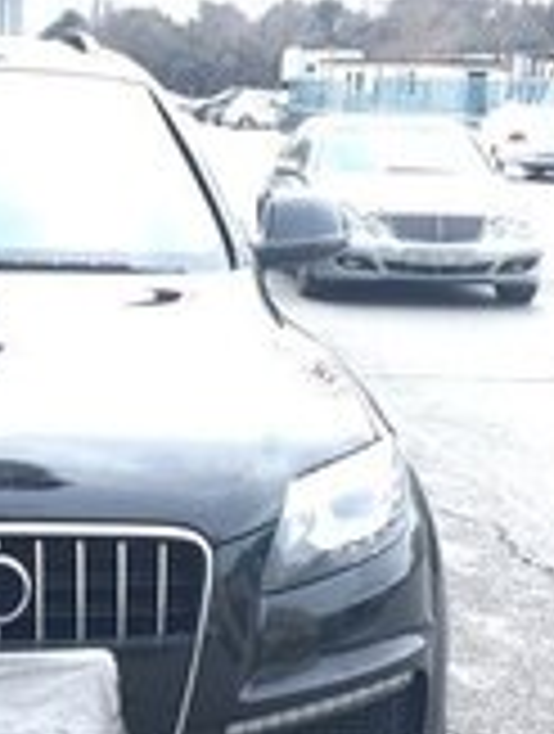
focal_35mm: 88
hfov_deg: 16.4
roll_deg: -1.4
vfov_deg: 22.2
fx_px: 1871
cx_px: -54
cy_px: 423
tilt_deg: -9.3
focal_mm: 4.15
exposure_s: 1/234
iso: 32
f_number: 2.2
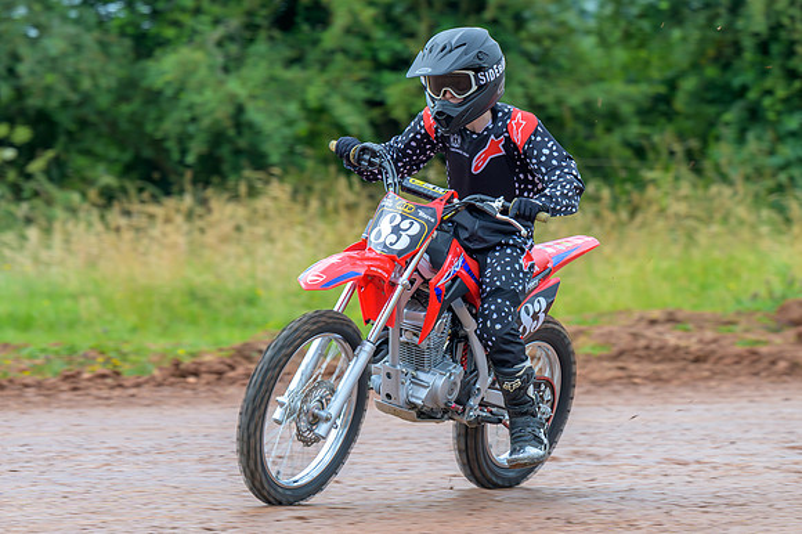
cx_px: 311
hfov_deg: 7.0
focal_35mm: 294
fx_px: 6549
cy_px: 309
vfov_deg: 4.7
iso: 80
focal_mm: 160
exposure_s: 1/320
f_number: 4
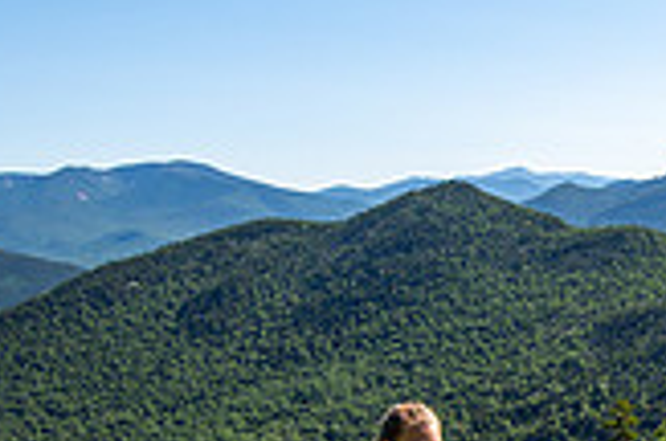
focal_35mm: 57
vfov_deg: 22.5
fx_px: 1052
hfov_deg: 31.2
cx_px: 731
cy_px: 470
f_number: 5
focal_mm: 16
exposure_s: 1/500
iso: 100
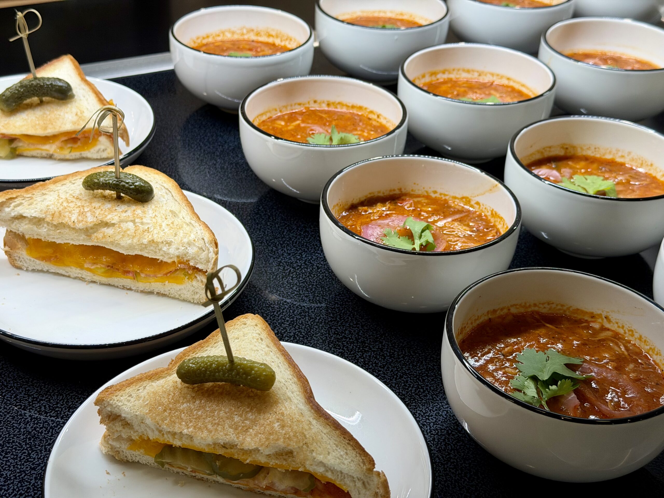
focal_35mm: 48
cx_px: 332
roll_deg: -2.2
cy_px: 249
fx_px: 921
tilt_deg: -33.7
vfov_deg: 30.3
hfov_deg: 39.7
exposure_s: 1/120
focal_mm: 6.76
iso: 80
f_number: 1.78
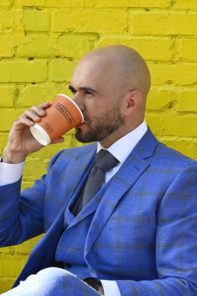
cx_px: 88
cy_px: 195
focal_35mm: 134
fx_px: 1101
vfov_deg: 15.3
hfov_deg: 10.2
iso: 1600
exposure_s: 1/1000
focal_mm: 85
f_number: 8
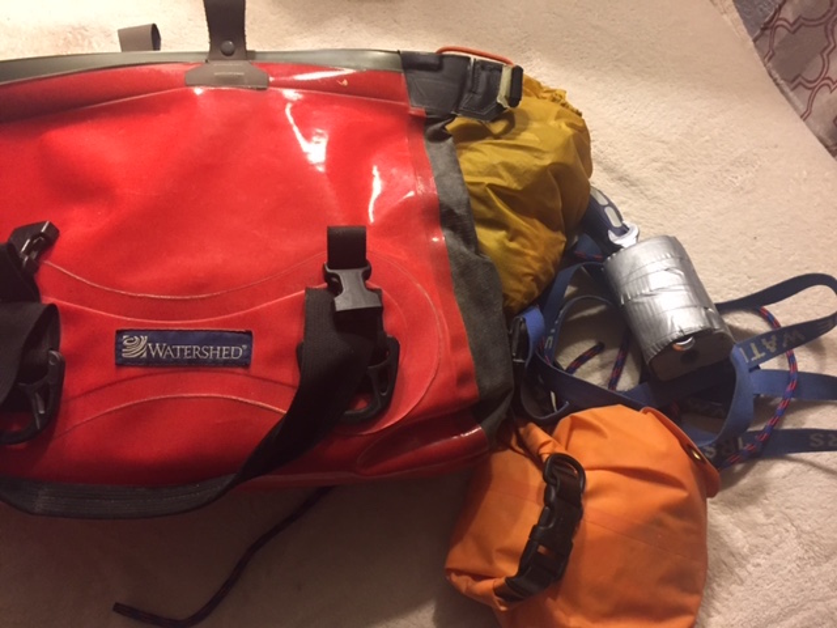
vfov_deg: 48.2
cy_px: 314
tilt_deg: -71.0
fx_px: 701
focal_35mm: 29
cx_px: 418
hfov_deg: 61.7
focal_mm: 4.15
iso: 250
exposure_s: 1/17
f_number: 2.2
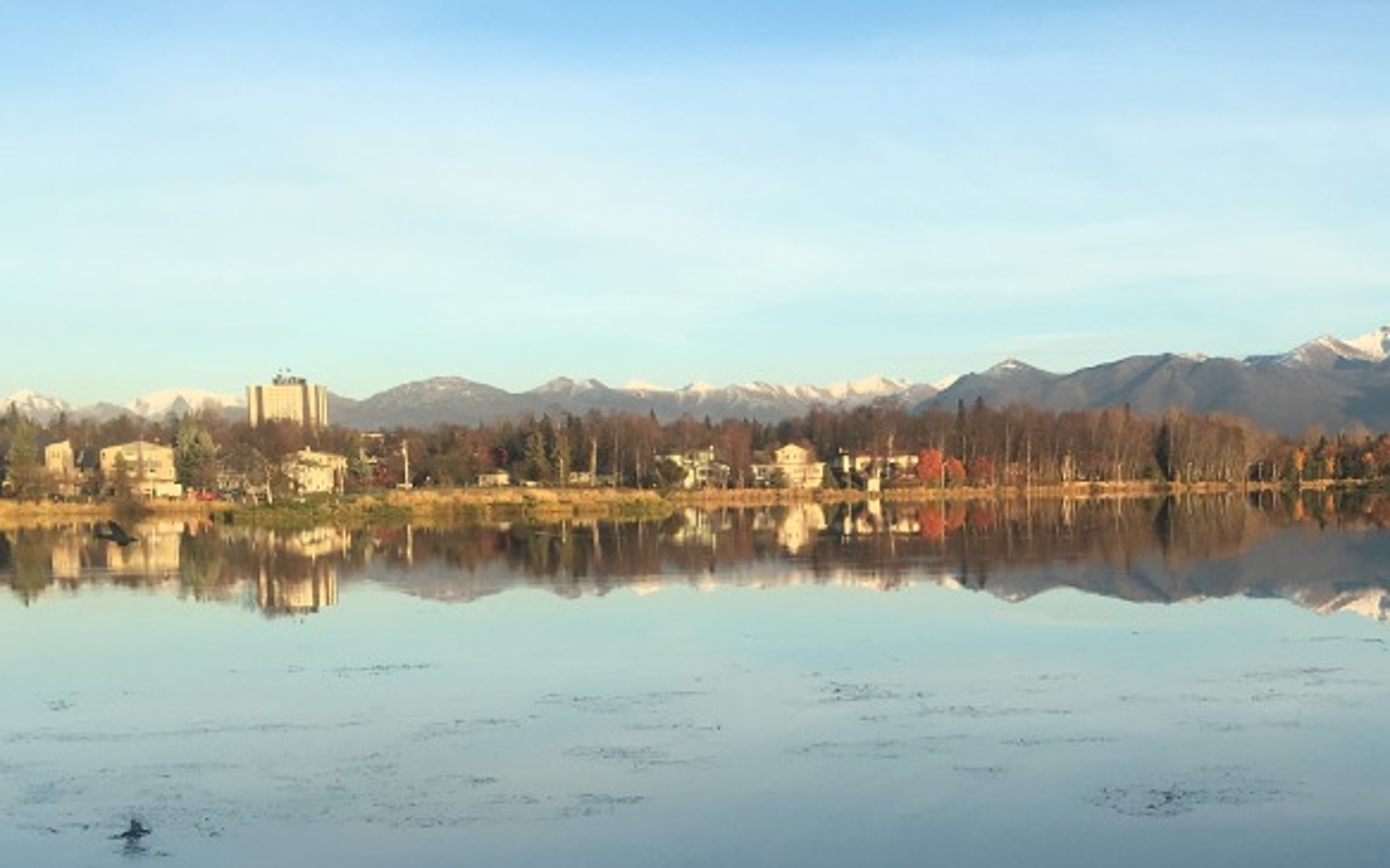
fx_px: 2045
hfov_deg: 37.1
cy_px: 711
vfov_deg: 23.6
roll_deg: +1.2
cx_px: 951
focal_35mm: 54
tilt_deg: -5.0
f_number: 2.2
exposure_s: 1/754
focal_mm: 4.15
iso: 25
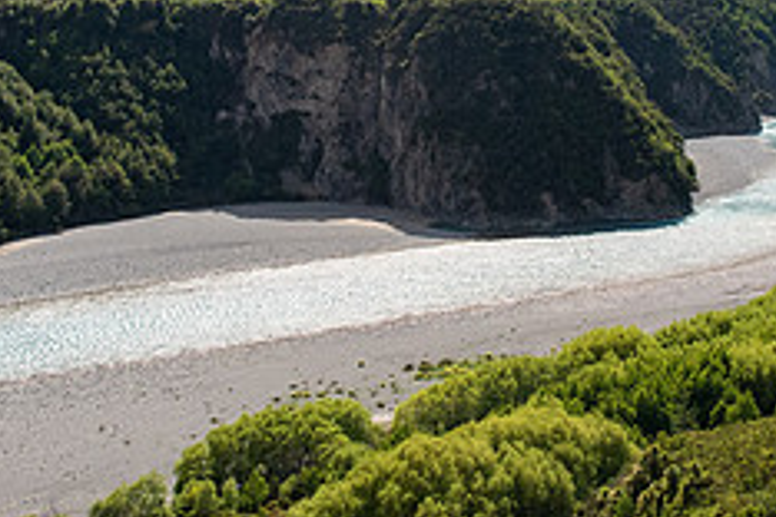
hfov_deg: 27.6
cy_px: 68
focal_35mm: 73
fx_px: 1573
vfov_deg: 18.4
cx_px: 489
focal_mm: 28
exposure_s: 1/3200
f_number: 6.3
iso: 2000
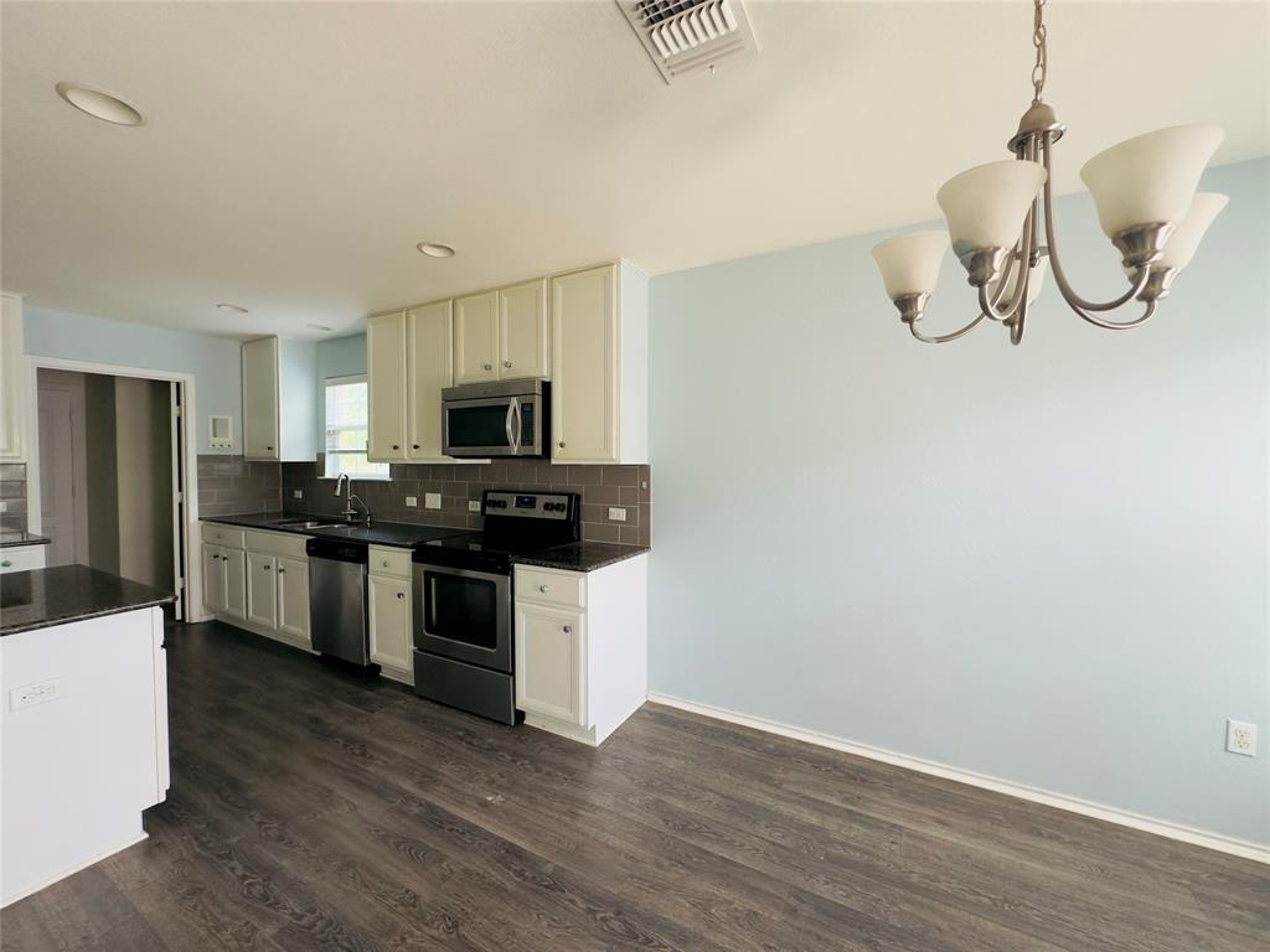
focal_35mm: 14
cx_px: 635
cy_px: 476
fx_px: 514
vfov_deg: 85.7
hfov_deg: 102.1
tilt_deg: -1.7
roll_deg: -0.4
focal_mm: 2.22
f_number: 2.2
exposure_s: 1/99
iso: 160
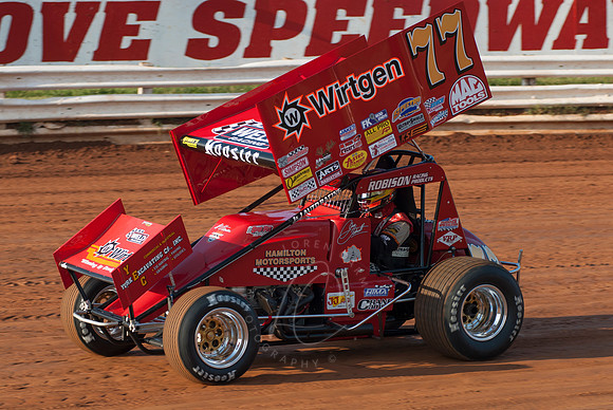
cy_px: 205
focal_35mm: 150
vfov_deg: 9.2
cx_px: 306
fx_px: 2557
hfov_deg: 13.7
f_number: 4
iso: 100
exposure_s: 1/400
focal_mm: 100
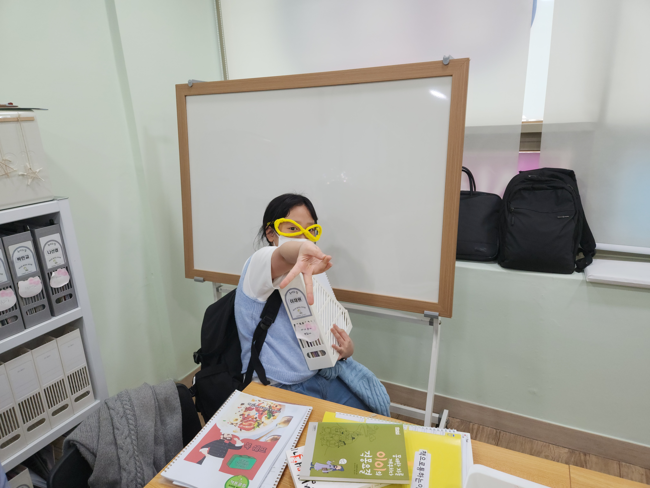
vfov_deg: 58.9
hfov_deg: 73.9
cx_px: 325
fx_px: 432
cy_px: 244
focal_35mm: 23
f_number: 1.8
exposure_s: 1/60
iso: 100
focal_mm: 5.4
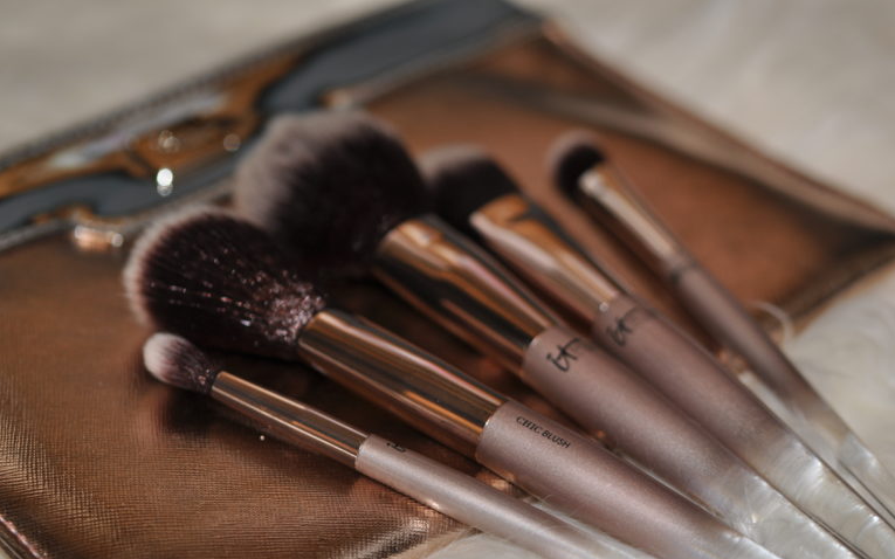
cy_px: 297
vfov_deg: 14.2
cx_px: 448
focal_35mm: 92
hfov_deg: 22.6
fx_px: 2244
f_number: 2.8
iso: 250
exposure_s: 1/60
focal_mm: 60
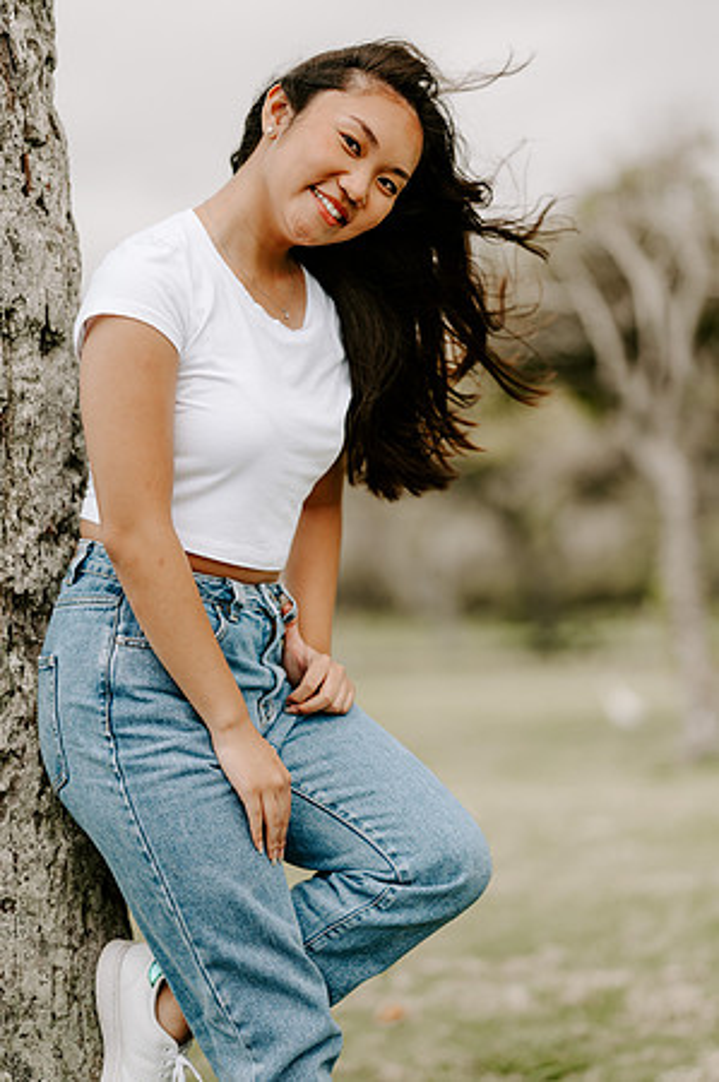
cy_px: 541
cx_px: 360
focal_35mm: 85
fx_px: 2552
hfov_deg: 16.0
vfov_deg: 23.9
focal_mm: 85
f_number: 1.8
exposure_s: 1/1600
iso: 160
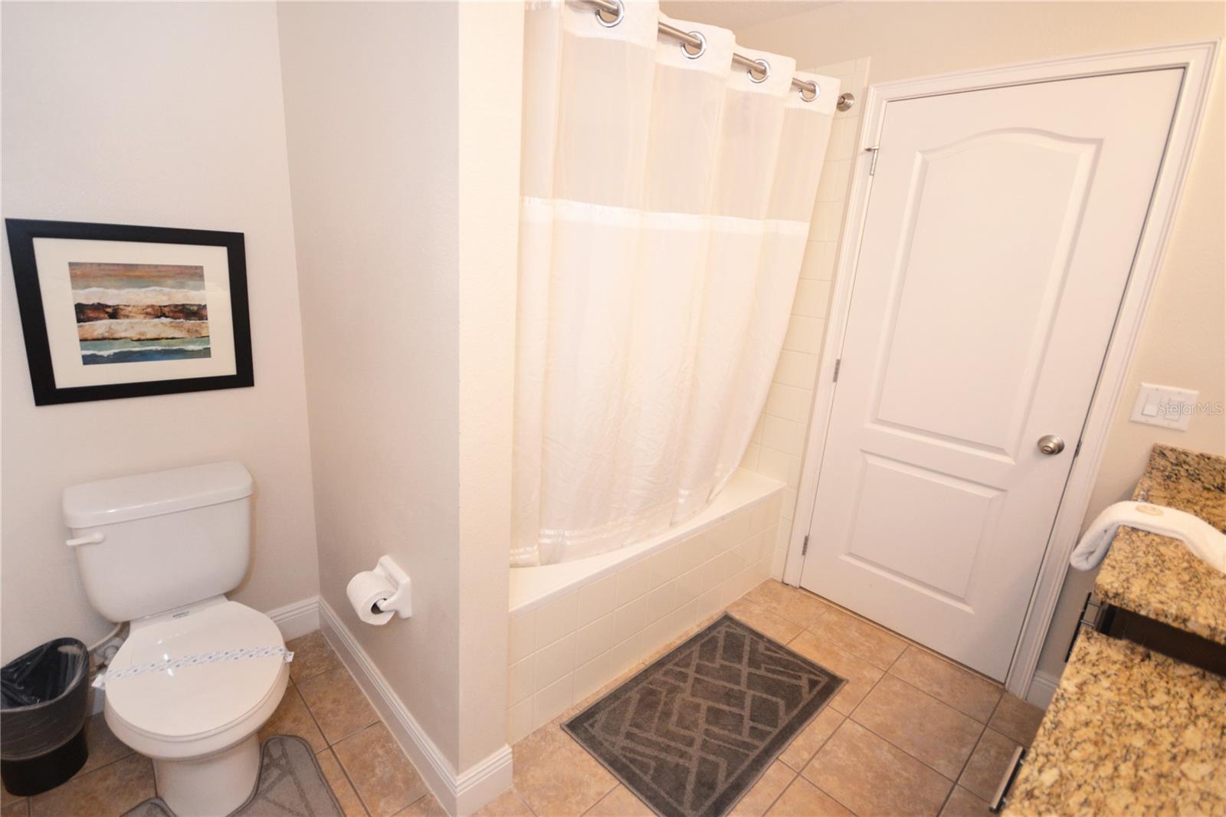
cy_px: 408
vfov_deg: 77.3
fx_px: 511
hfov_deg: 100.4
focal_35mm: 15
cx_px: 613
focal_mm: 10
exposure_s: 1/60
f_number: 4
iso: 720
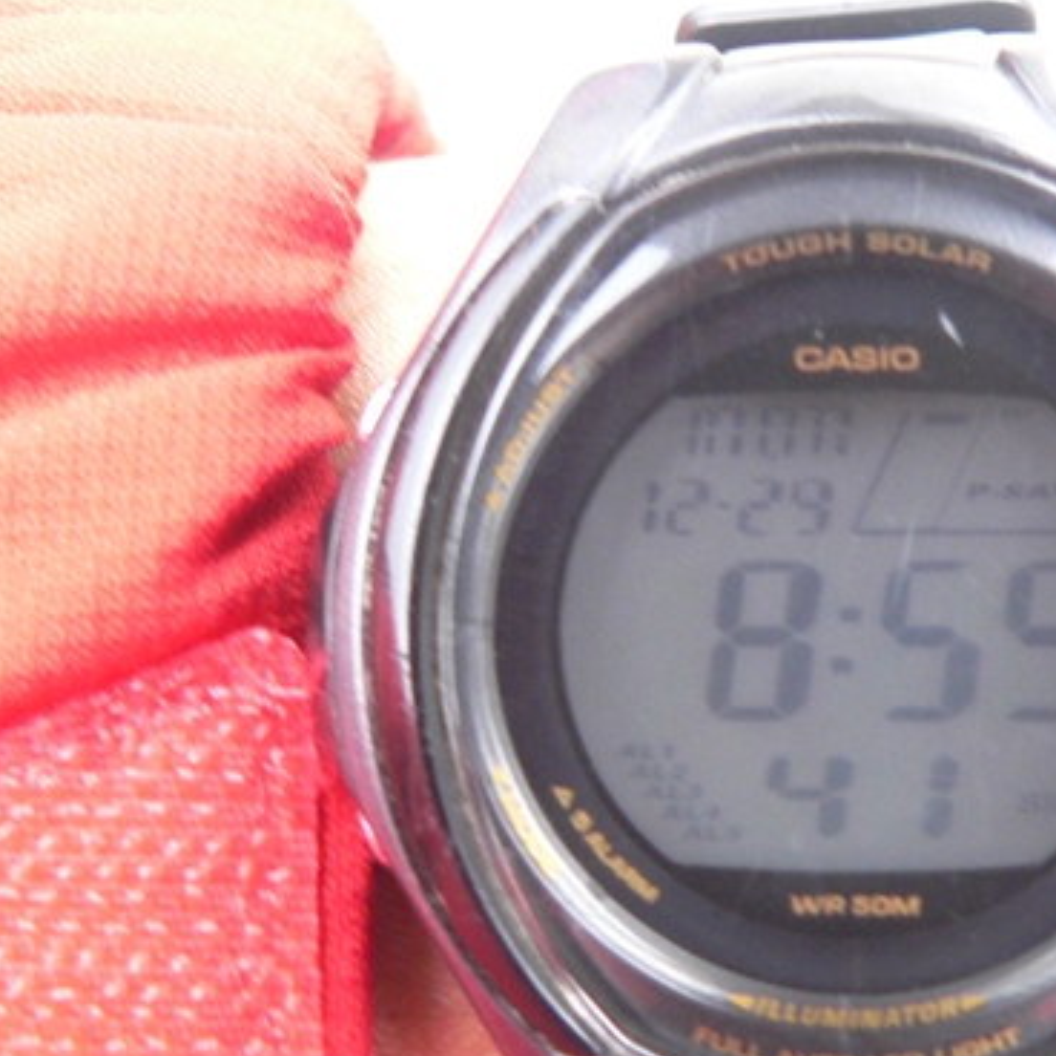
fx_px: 2520
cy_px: 649
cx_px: 769
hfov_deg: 23.5
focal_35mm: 73
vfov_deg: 23.6
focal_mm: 6.3
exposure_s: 1/60
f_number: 2.8
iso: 200
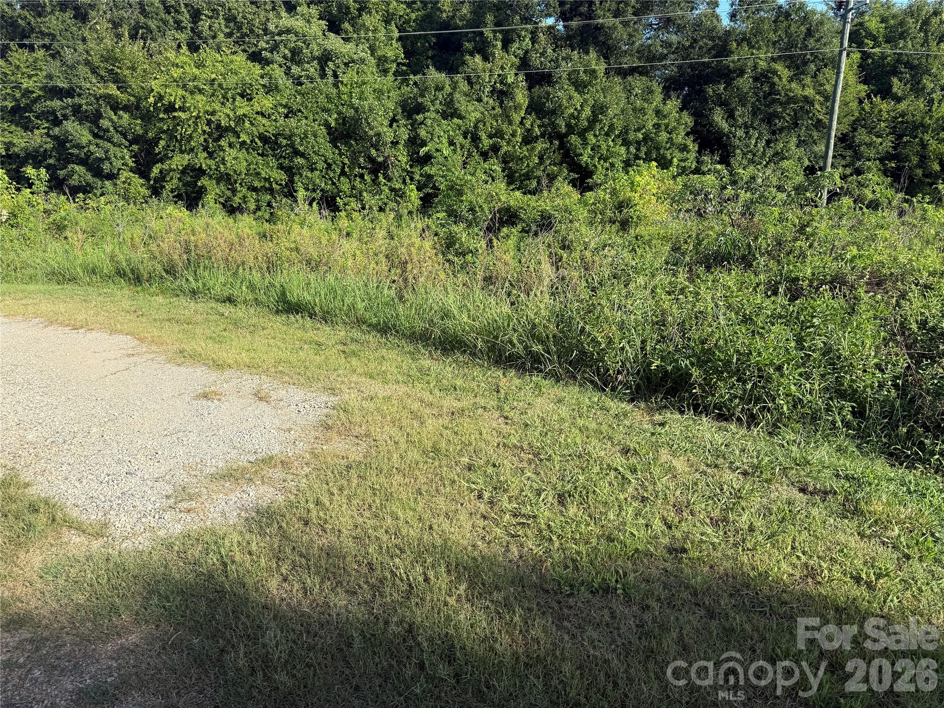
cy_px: 354
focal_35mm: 24
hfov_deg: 71.6
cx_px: 472
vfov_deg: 56.8
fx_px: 654
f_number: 1.78
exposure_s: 1/2445
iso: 80
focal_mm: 6.76
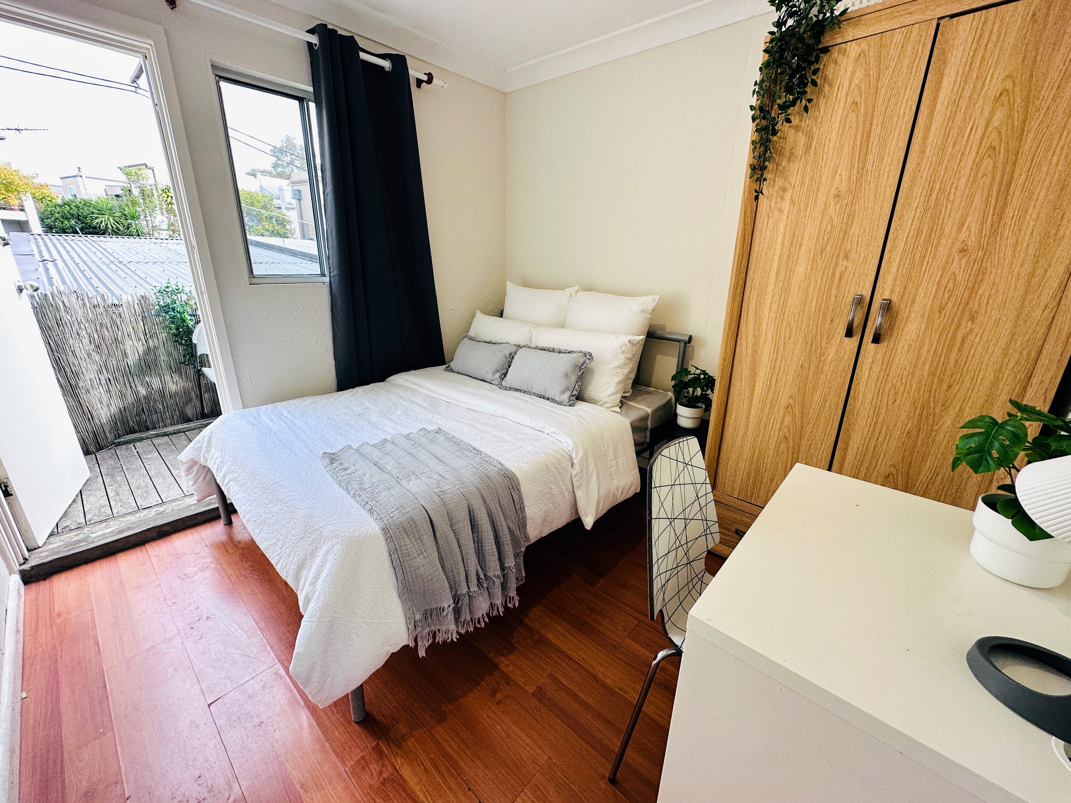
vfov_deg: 85.7
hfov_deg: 102.1
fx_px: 433
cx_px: 536
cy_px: 402
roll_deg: -1.3
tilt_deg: -19.3
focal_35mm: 14
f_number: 2.2
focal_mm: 2.22
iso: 80
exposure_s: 1/100
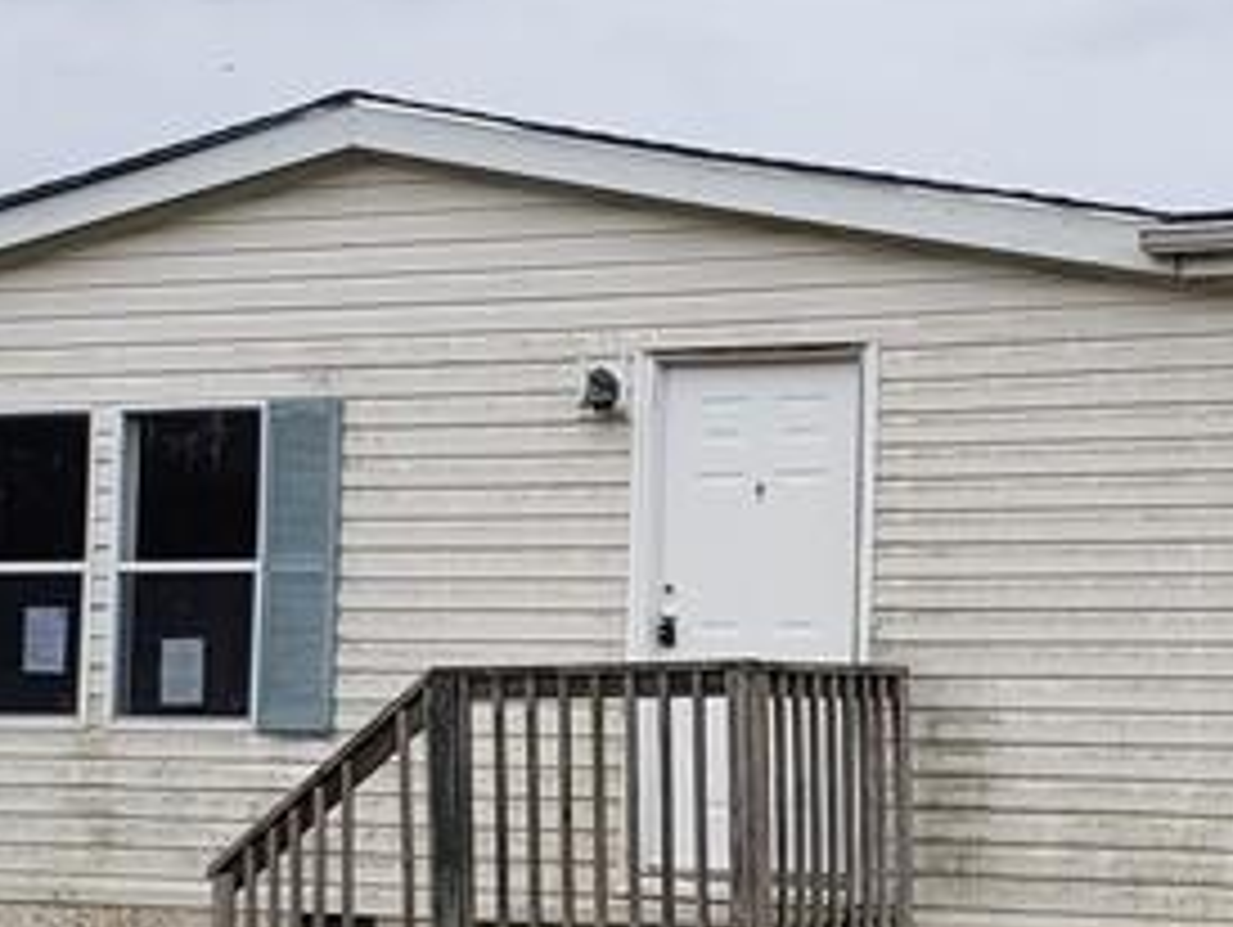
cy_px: 688
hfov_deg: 20.2
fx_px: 3458
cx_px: 774
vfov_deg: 15.2
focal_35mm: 97
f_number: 2.4
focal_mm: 4.3
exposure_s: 1/399
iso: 50
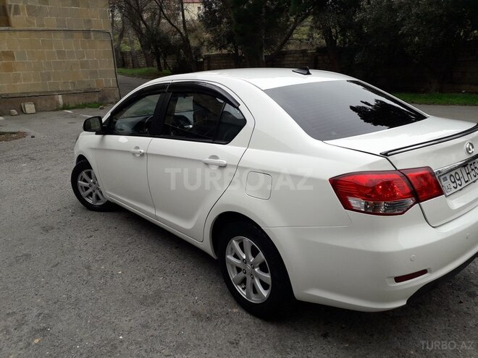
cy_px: 179
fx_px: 373
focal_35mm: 27
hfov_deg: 65.3
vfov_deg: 51.4
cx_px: 239
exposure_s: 1/553
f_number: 1.9
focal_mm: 3.6
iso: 40
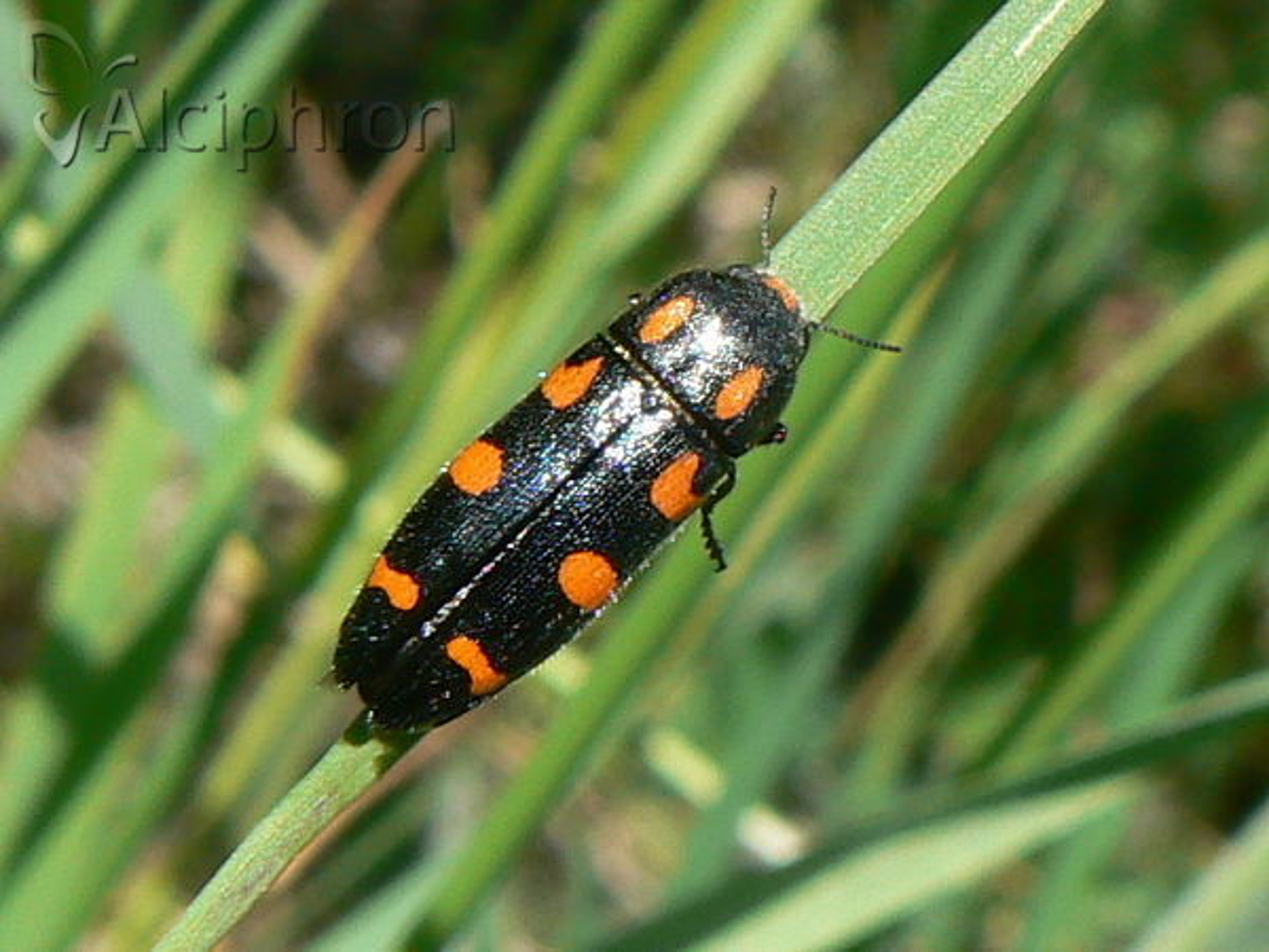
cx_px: 634
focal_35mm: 36
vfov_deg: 39.7
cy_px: 476
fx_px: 1320
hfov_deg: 51.4
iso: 80
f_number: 5.6
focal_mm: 6
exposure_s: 1/320
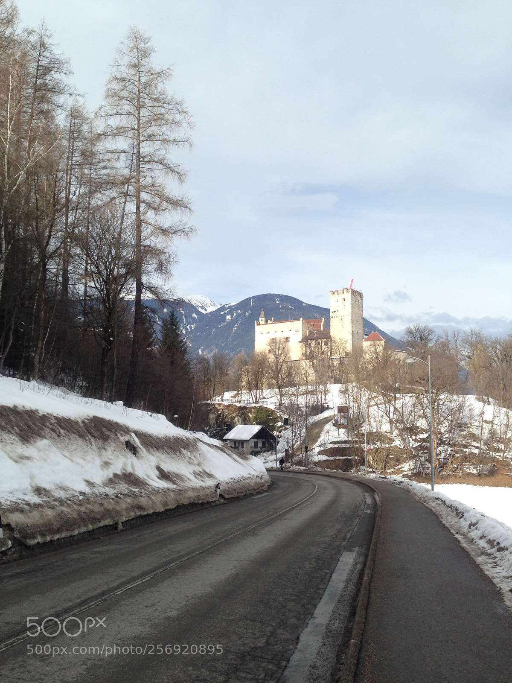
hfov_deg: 42.9
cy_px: 342
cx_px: 256
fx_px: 651
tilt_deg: +7.2
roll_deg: -1.9
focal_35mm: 33
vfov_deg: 55.4
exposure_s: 1/1466
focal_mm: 4.12
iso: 50
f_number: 2.4
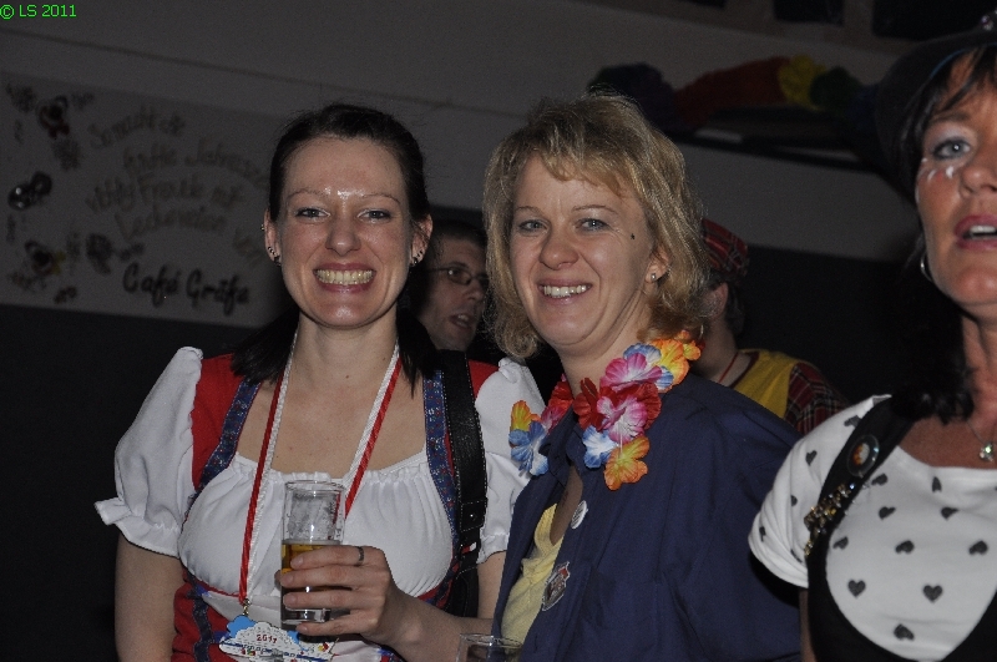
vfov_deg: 15.7
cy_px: 331
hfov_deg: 23.4
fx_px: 2406
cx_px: 498
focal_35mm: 87
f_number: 5
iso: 400
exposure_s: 1/60
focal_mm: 58
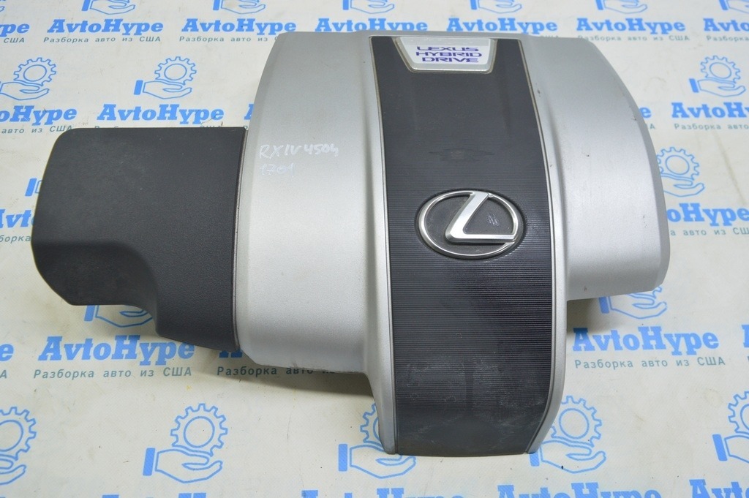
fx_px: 561
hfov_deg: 67.4
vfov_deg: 47.9
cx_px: 374
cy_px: 249
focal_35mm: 27
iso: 400
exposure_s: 1/20
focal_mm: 18
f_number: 5.6
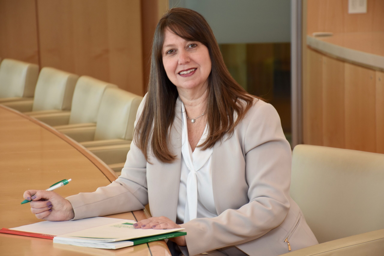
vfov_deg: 9.6
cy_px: 128
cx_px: 192
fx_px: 1520
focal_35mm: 142
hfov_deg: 14.4
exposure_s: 1/40
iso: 320
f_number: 7.1
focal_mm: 95
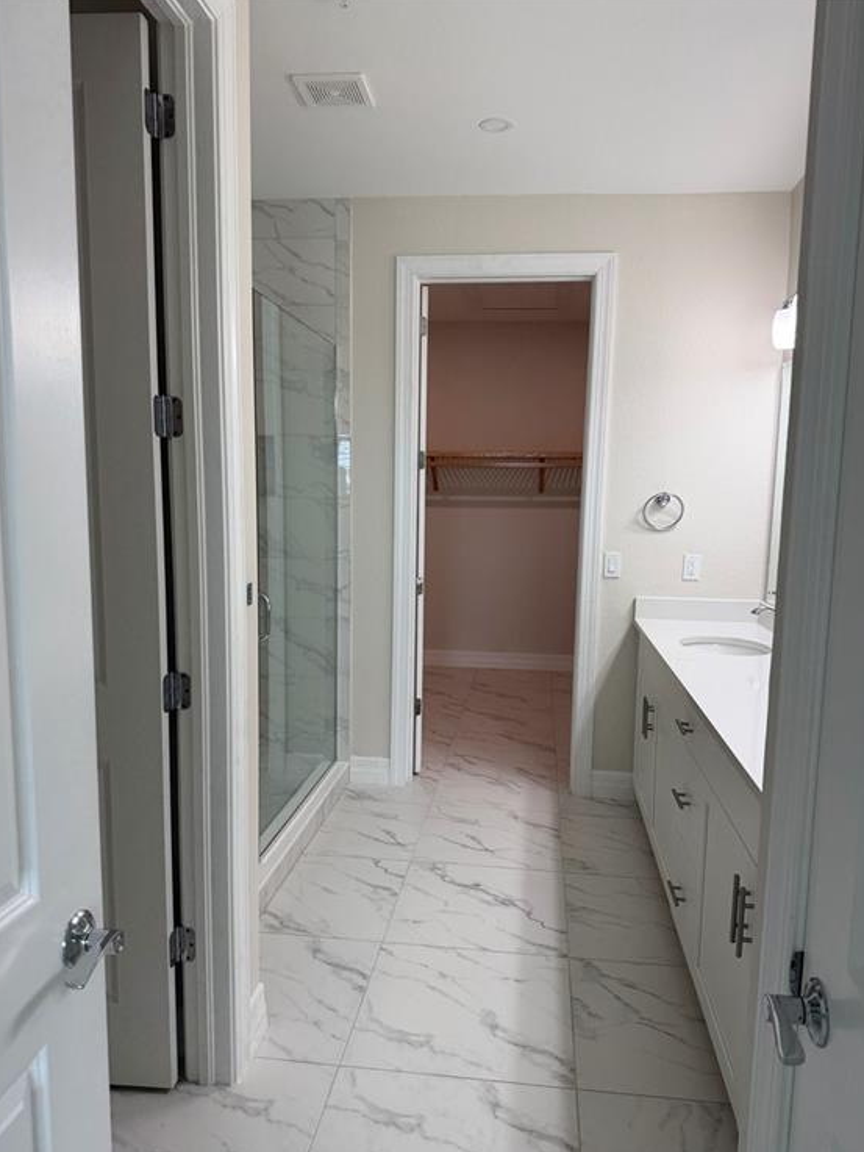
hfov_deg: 54.9
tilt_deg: -7.4
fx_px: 832
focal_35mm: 25
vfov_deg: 69.4
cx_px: 433
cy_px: 594
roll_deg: -1.2
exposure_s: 1/120
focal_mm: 6.76
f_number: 1.78
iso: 64
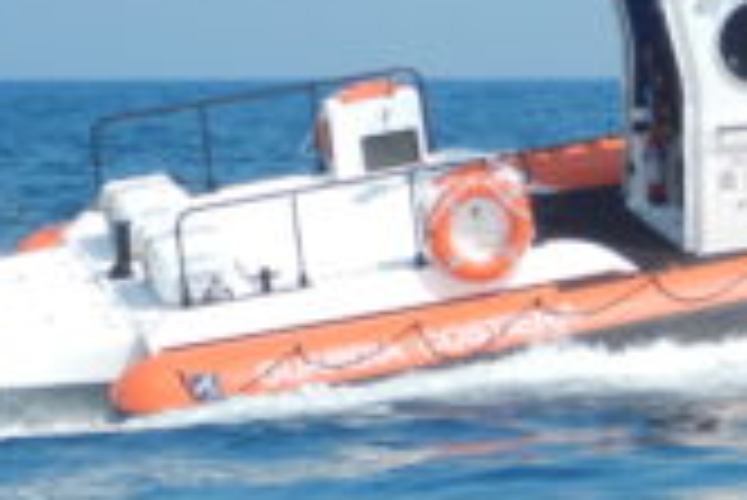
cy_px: 77
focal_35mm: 284
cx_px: 641
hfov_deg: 7.2
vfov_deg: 4.8
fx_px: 5898
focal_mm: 15.3
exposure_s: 1/800
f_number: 4.7
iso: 125
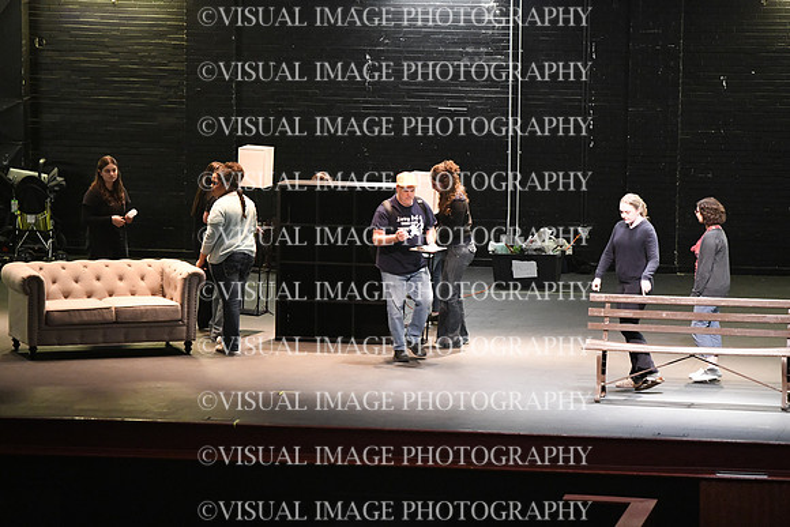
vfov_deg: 6.9
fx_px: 4390
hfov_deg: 10.3
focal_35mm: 200
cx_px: 395
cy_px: 264
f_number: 2.8
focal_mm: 200
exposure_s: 1/320
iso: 12800
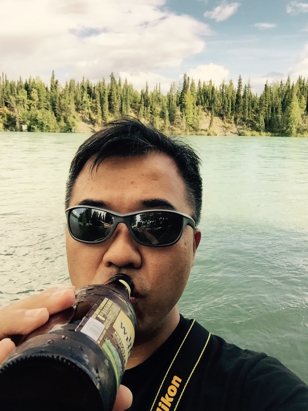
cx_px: 154
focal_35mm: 31
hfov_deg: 45.4
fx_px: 368
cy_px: 206
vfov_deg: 58.4
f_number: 2.2
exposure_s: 1/477
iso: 32
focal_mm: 2.65
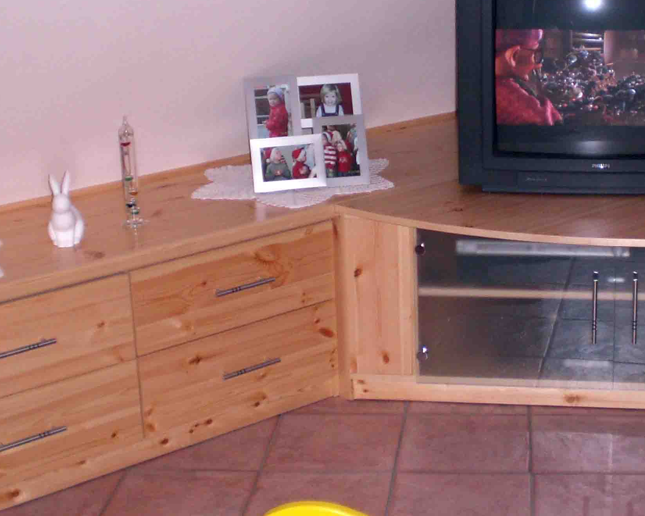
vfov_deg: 22.1
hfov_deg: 27.2
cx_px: 463
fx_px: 1317
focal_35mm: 69
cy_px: 207
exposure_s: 1/60
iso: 200
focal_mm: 6.3
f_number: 3.1
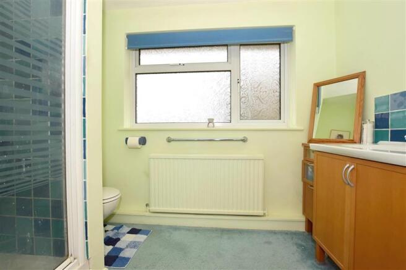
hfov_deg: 100.4
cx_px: 203
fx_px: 169
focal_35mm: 15
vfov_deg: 77.3
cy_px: 135
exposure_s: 1/200
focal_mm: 10
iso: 400
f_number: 11
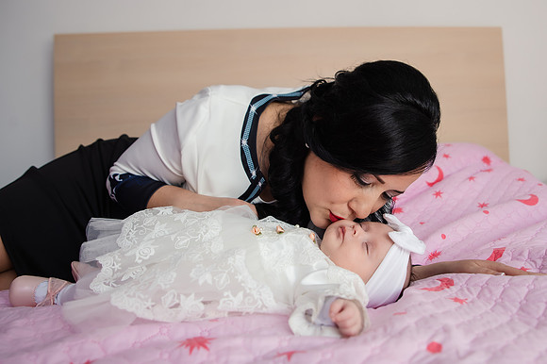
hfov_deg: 57.9
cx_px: 319
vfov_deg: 40.4
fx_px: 491
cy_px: 136
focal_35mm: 32
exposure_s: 1/250
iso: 400
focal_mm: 24
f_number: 3.5
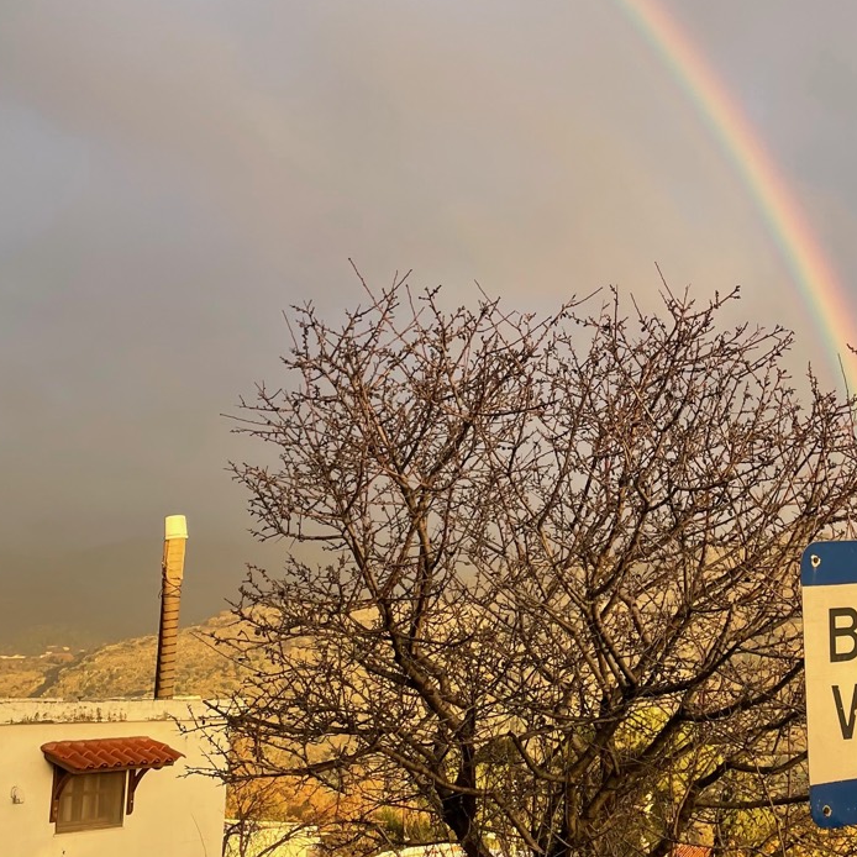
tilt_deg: +13.6
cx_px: 625
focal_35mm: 53
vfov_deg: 32.0
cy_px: 307
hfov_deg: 31.7
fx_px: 1485
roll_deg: +1.5
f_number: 1.6
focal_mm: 4.2
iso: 40
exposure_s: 1/121
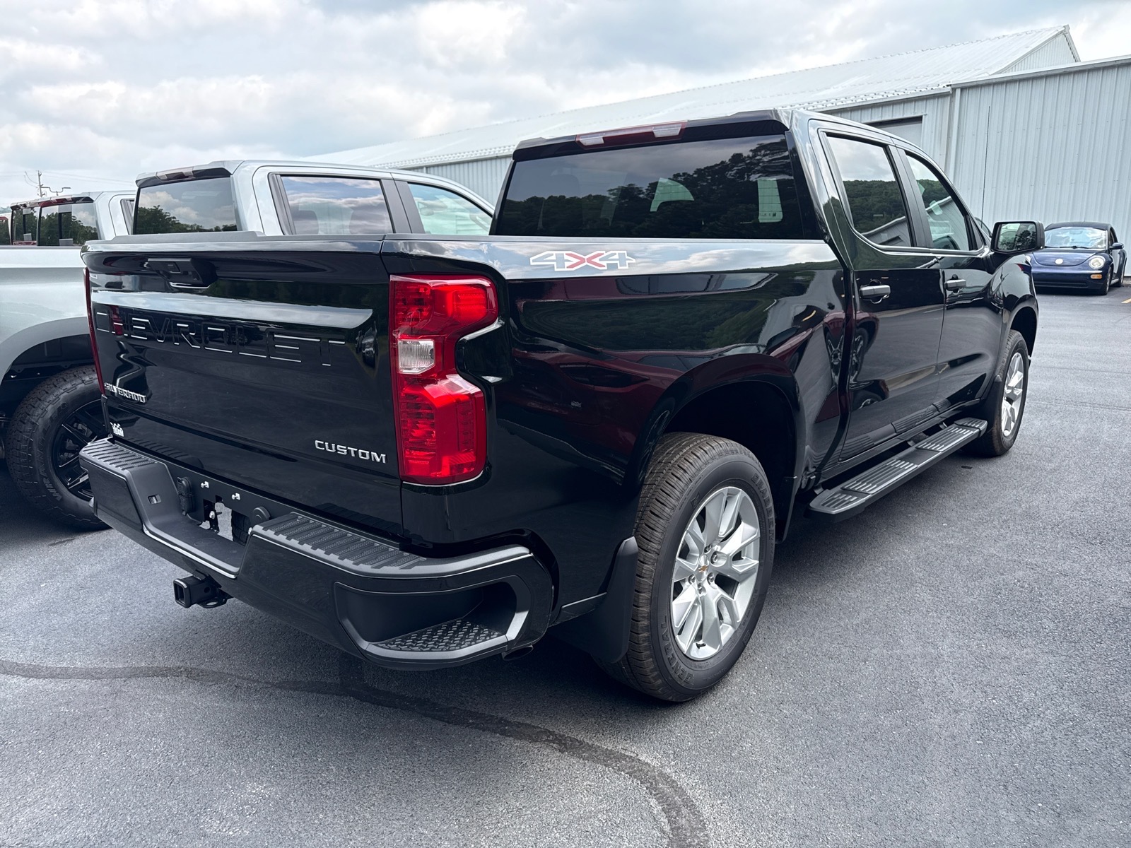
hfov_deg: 71.6
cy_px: 424
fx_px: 784
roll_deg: +1.5
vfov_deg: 56.8
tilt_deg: -11.1
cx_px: 566
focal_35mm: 24
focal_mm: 6.76
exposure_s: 1/1211
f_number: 1.78
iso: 100
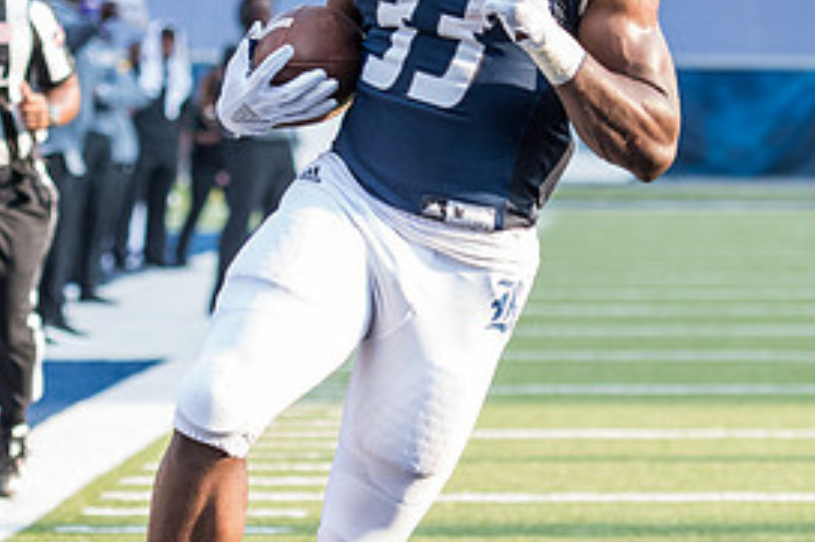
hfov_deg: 5.8
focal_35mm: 353
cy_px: 216
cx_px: 493
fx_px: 7986
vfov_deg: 3.9
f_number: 4
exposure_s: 1/1250
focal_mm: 95
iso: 1000
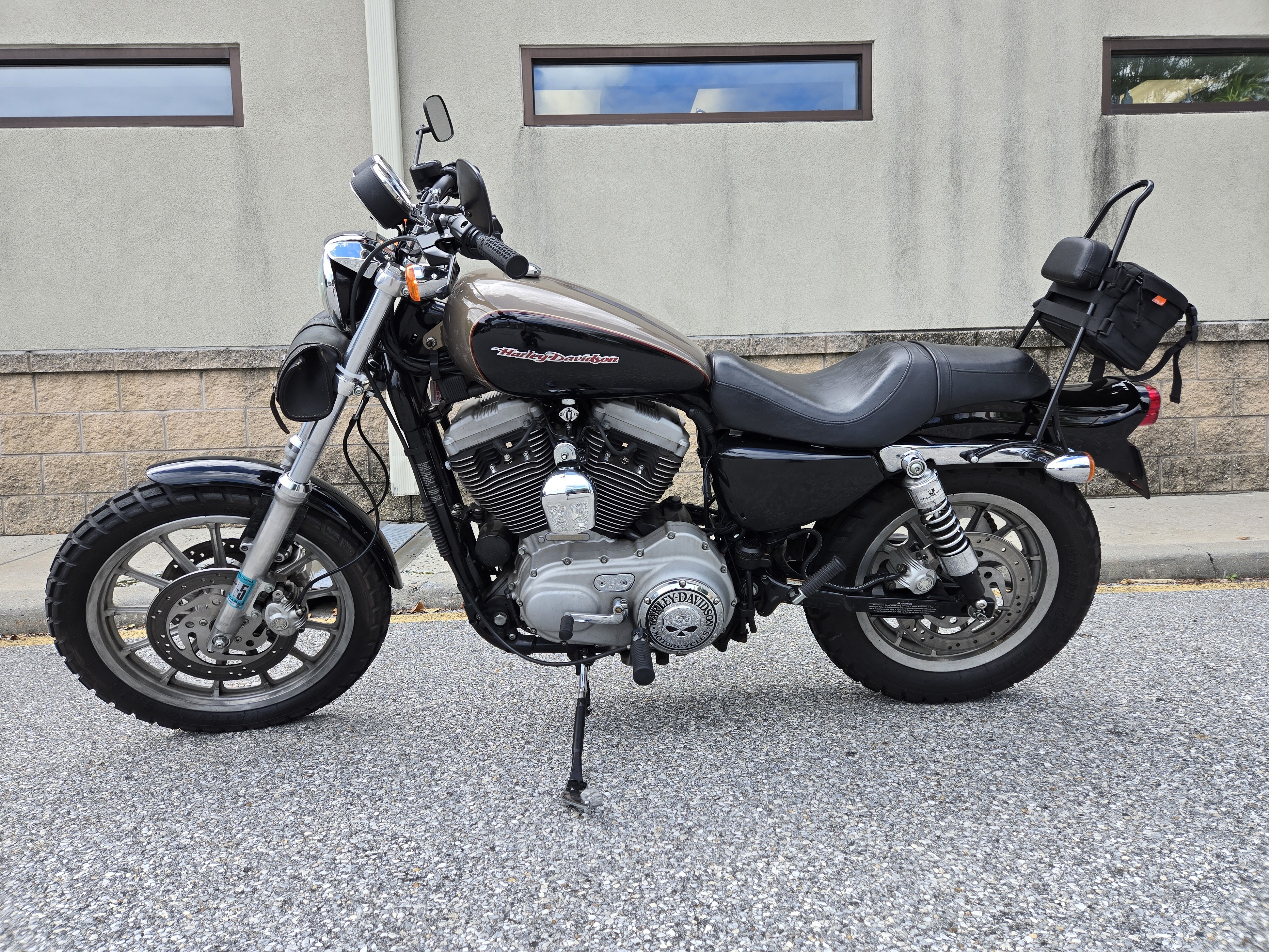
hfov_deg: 73.9
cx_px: 634
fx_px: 843
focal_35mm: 23
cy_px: 476
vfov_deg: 58.9
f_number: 1.8
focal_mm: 5.4
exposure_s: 1/385
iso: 25
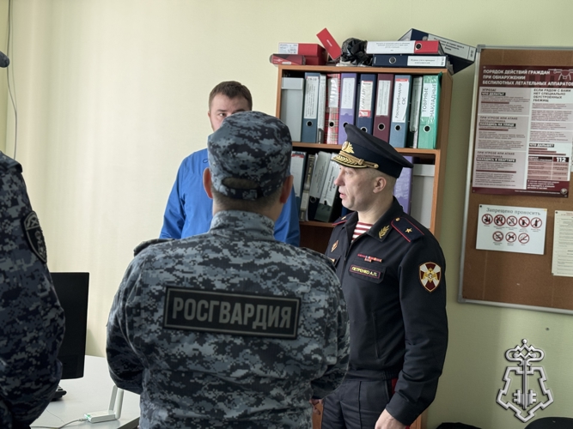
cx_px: 286
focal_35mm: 48
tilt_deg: -2.3
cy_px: 214
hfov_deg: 39.7
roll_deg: -3.3
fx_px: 794
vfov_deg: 30.3
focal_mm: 6.76
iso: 100
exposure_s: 1/76
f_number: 1.78
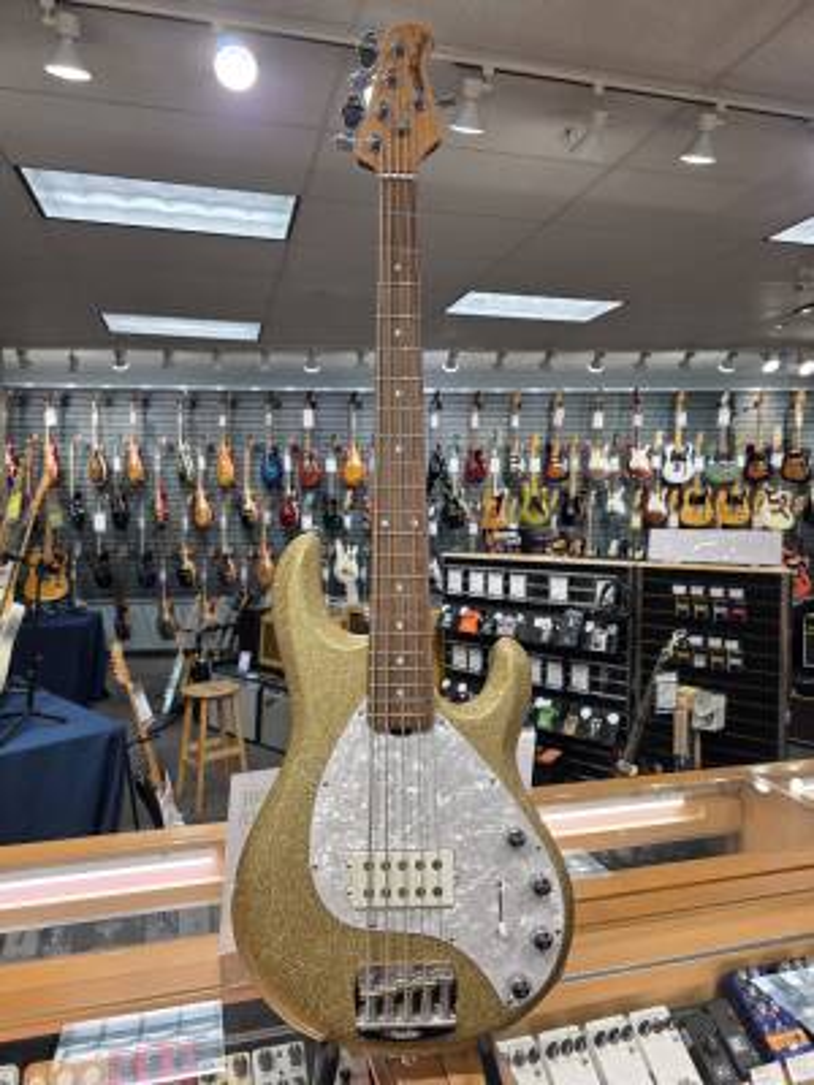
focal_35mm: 23
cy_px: 542
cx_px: 407
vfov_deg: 73.9
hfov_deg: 58.9
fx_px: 721
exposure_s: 1/120
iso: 64
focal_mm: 6.3
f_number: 1.7
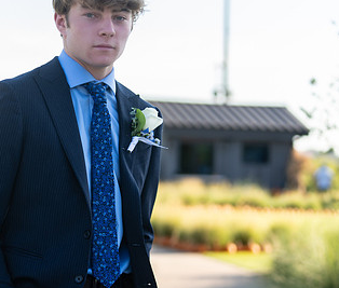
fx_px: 1440
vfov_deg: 11.4
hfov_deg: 13.4
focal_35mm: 140
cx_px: 67
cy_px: 129
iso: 100
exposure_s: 1/400
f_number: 2.8
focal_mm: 70
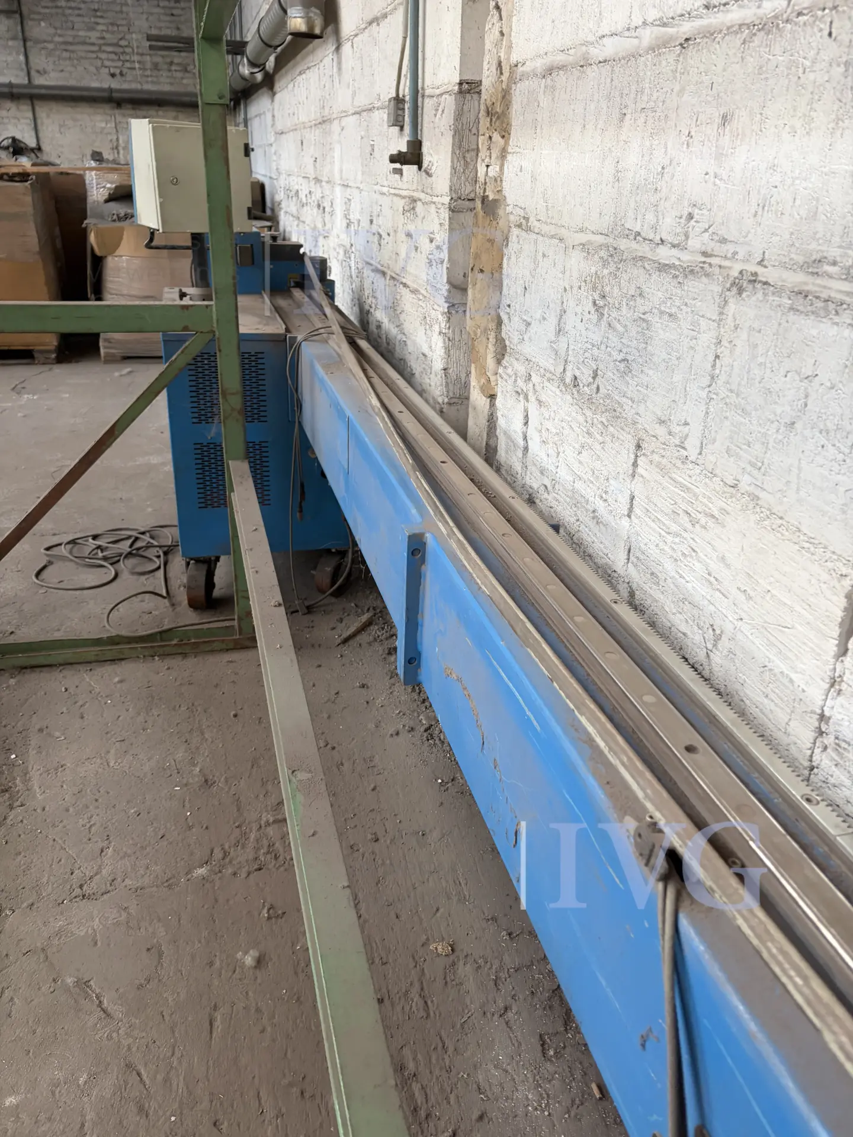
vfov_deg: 67.3
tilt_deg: -20.1
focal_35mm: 26
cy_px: 568
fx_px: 854
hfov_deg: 53.1
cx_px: 426
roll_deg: +0.6
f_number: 1.6
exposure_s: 1/60
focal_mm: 5.96
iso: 160
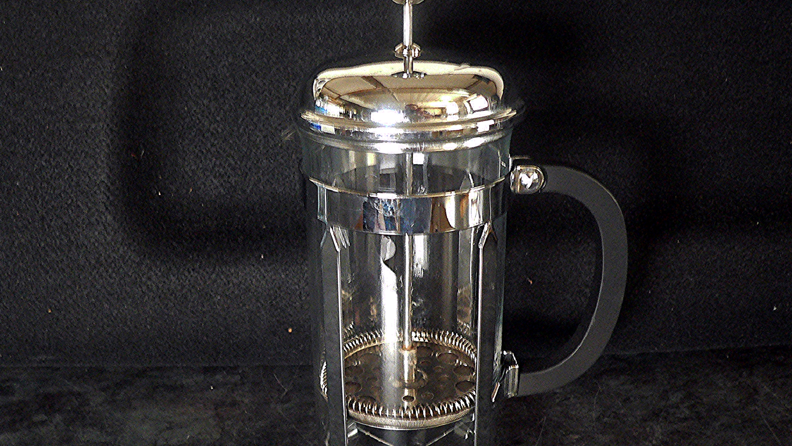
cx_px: 393
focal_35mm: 40
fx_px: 840
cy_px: 234
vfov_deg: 29.7
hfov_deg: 50.5
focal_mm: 6
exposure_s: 1/5
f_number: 2.8
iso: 400
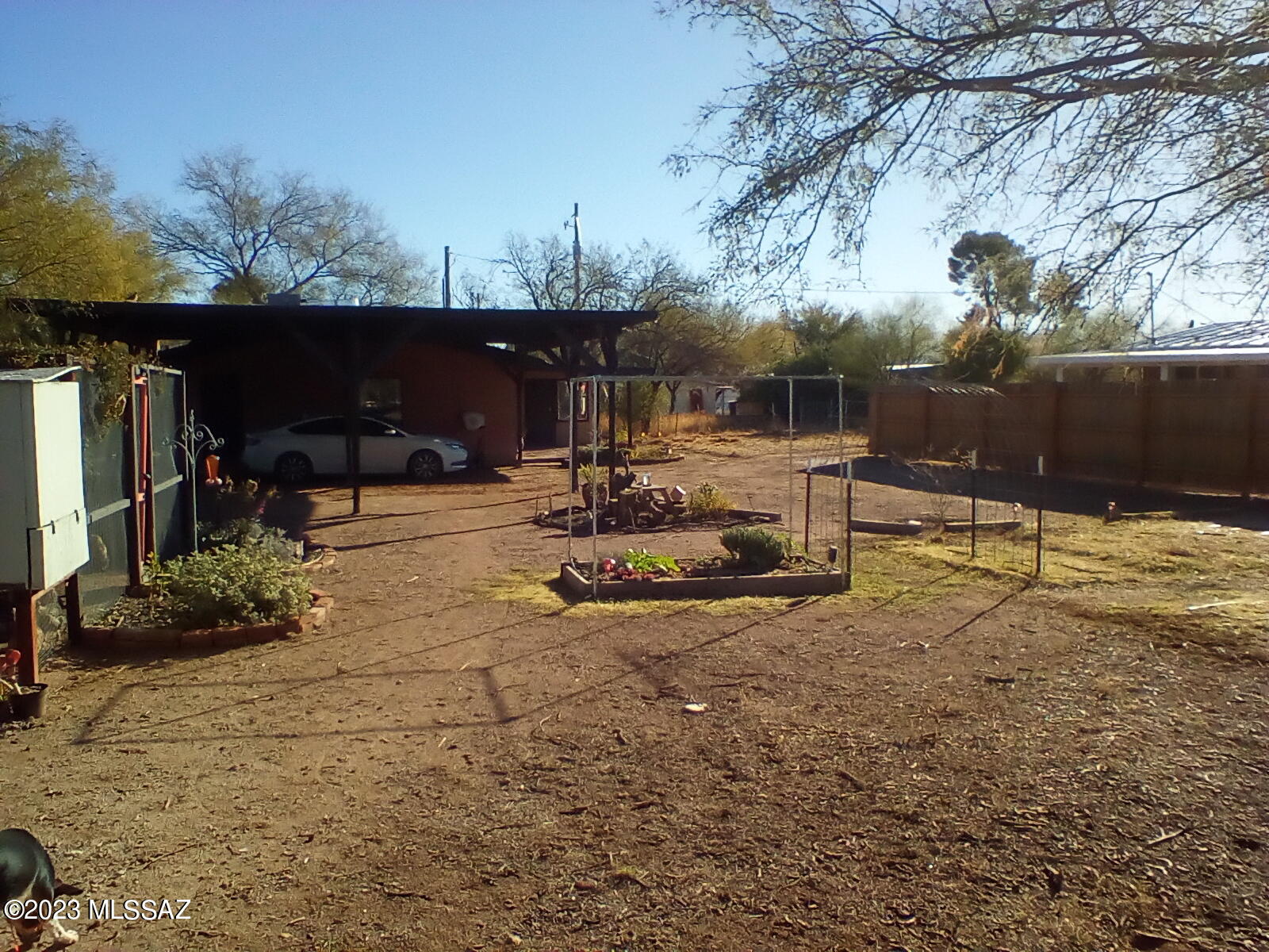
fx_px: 1136
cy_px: 476
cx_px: 634
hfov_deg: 58.4
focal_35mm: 31
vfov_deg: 45.4
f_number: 2.4
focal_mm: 2.38
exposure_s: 1/1418
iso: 103
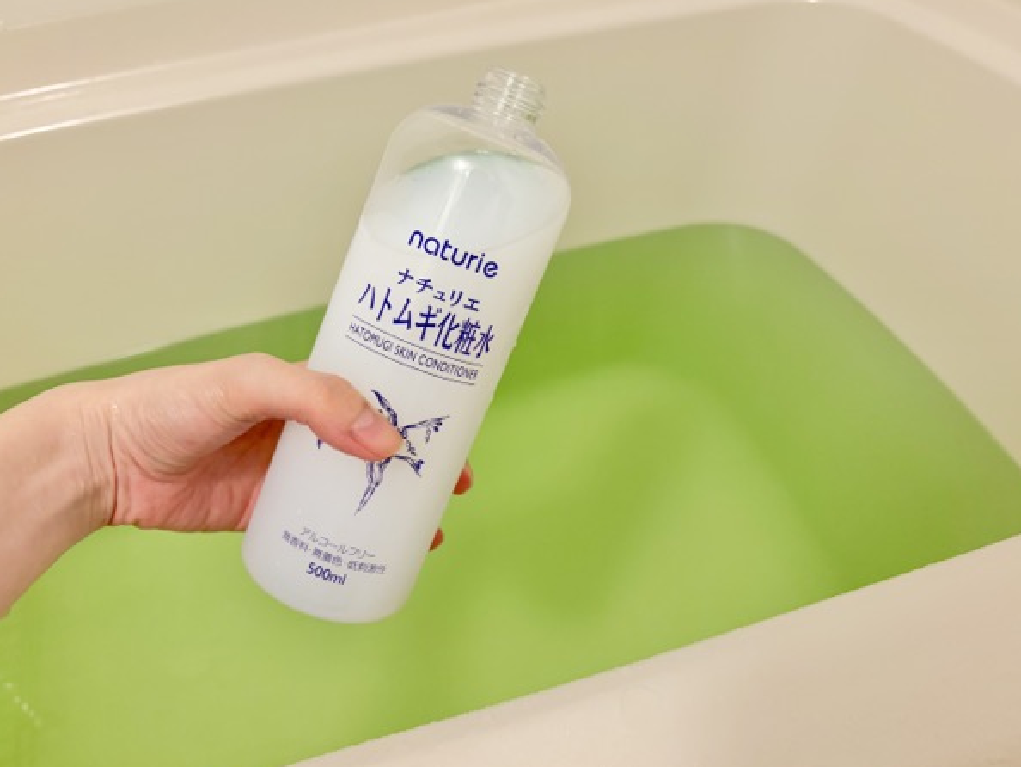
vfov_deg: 49.8
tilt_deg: -42.4
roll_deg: +4.7
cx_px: 516
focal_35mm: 28
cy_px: 380
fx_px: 826
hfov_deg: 63.4
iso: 200
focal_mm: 5.96
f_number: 1.6
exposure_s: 1/50
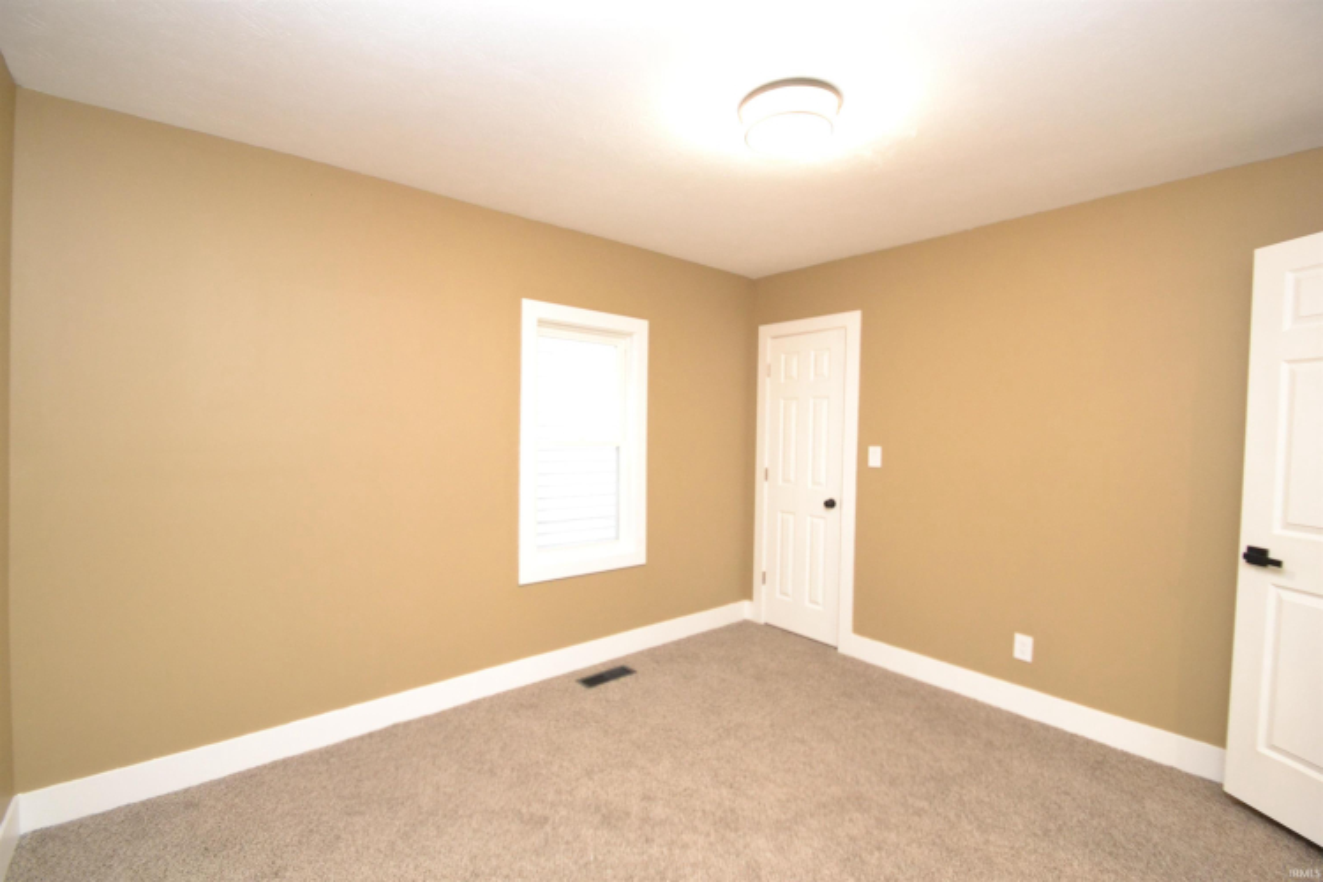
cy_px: 441
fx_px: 551
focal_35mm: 15
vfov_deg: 77.3
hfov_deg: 100.4
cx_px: 662
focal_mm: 10
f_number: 3.5
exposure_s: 1/60
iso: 2500
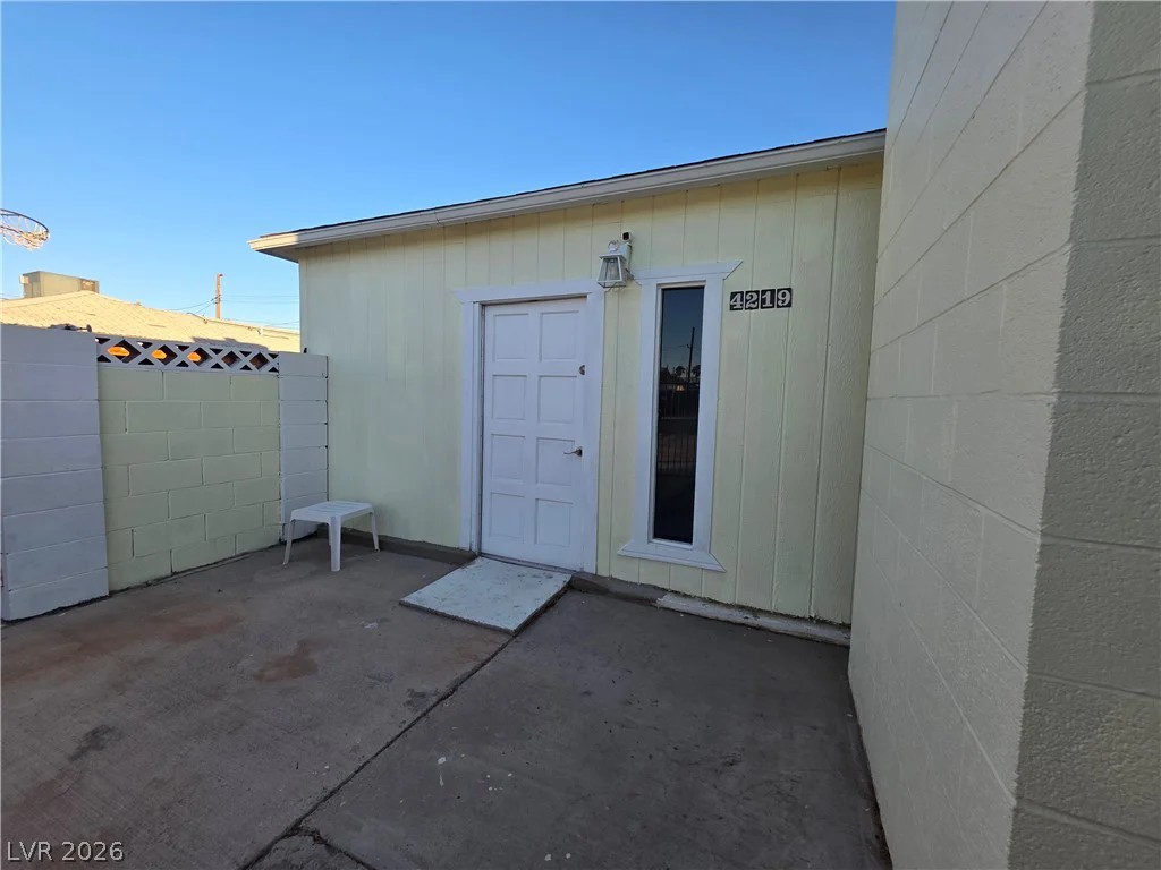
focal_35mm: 13
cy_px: 435
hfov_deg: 106.2
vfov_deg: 89.9
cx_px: 580
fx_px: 436
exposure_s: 1/551
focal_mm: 2.2
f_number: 1.9
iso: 40
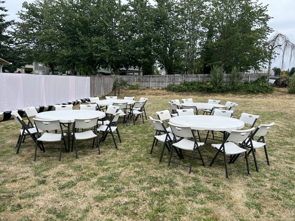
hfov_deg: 67.3
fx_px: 222
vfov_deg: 53.1
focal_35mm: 26
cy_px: 110
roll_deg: -2.1
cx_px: 148
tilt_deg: -7.7
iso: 50
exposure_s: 1/1802
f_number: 1.6
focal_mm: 5.1
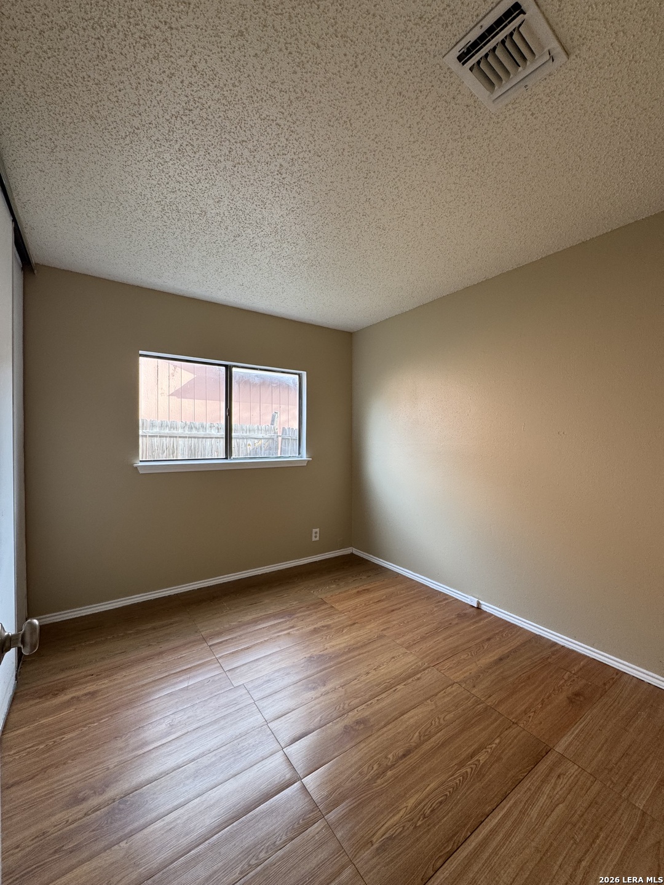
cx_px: 332
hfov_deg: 85.7
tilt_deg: +0.0
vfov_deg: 102.1
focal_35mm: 14
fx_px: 358
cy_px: 442
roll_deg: +0.5
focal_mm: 2.22
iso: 125
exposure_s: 1/99
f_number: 2.2
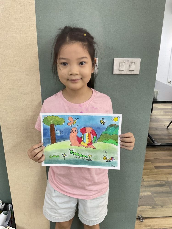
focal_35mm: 29
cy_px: 114
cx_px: 86
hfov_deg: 48.2
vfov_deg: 61.7
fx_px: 192
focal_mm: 3
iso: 50
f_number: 1.8
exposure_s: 1/50
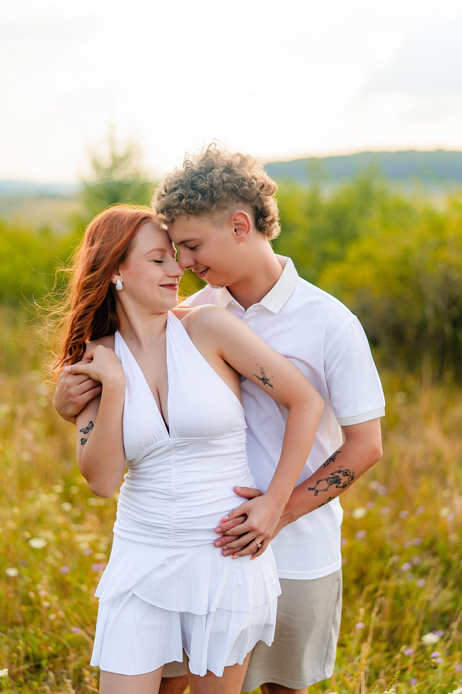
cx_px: 231
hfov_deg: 27.0
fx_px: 962
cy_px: 347
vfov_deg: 39.6
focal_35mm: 50
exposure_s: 1/4000
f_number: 1.4
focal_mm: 50
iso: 160
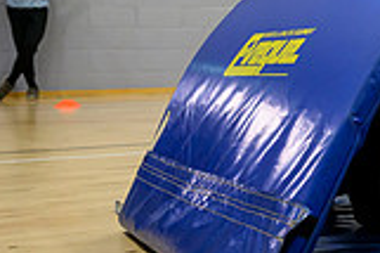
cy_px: 64
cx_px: 616
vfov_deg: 14.8
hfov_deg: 18.7
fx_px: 970
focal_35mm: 92
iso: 2500
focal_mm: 24
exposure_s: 1/400
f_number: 3.5
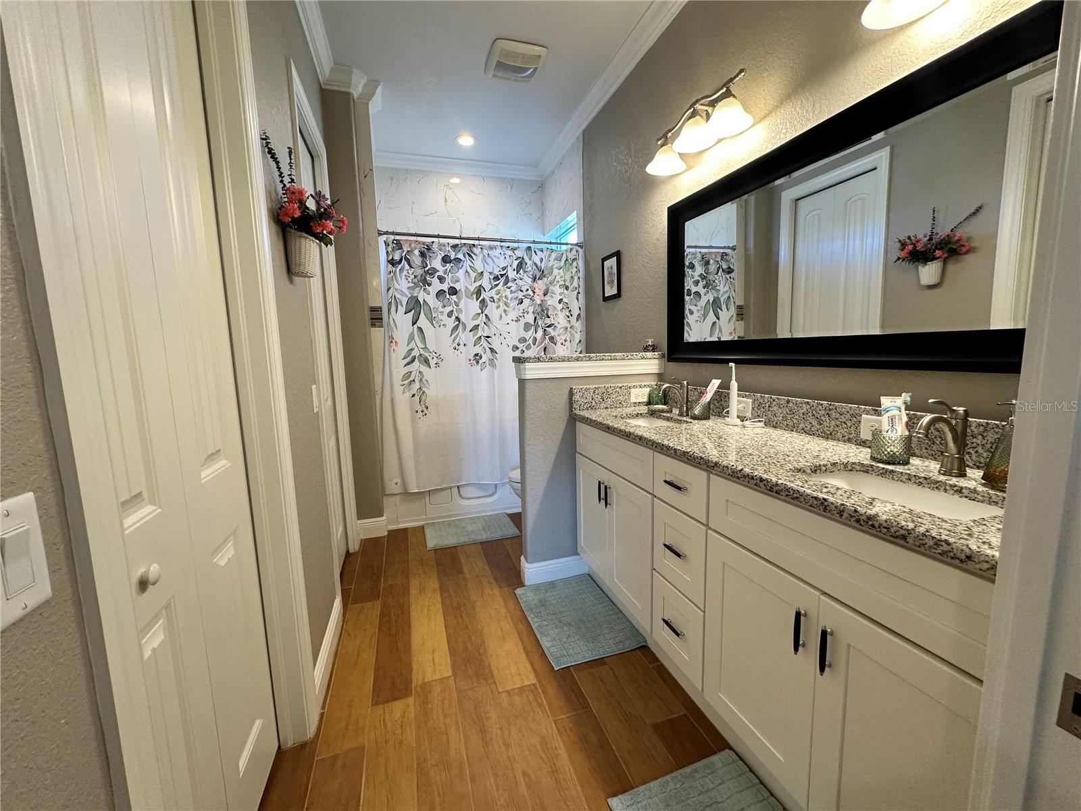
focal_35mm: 14
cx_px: 540
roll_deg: +1.2
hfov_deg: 102.1
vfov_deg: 85.7
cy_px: 406
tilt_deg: -6.2
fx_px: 437
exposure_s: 1/120
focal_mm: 2.22
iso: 200
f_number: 2.2
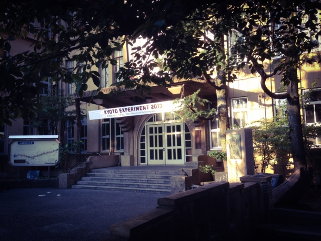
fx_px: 306
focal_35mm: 33
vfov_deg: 43.0
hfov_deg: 55.3
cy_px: 120
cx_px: 160
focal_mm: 4.12
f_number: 2.4
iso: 50
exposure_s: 1/175
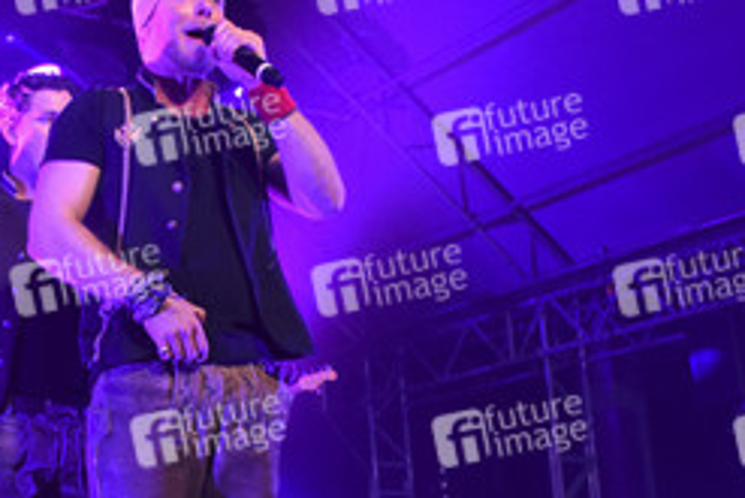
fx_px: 1303
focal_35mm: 63
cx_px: 127
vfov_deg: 21.5
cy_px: 356
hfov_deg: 30.9
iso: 2000
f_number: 5.6
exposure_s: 1/80
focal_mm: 23
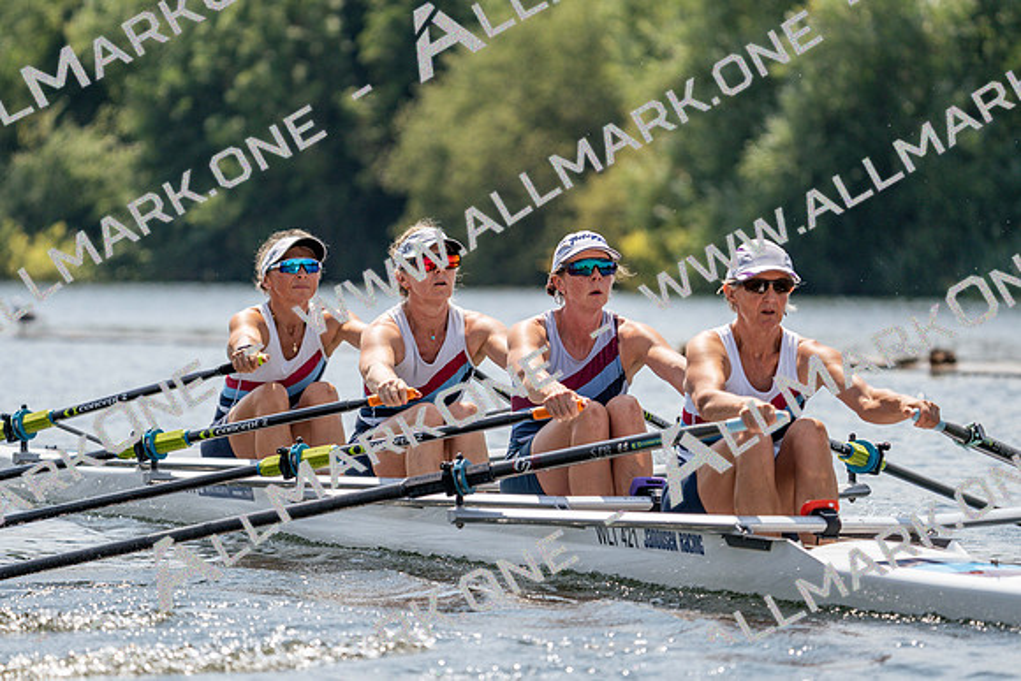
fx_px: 8056
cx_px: 510
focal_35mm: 284
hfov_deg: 7.3
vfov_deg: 4.8
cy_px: 340
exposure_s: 1/1600
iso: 200
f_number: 5.6
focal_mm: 284
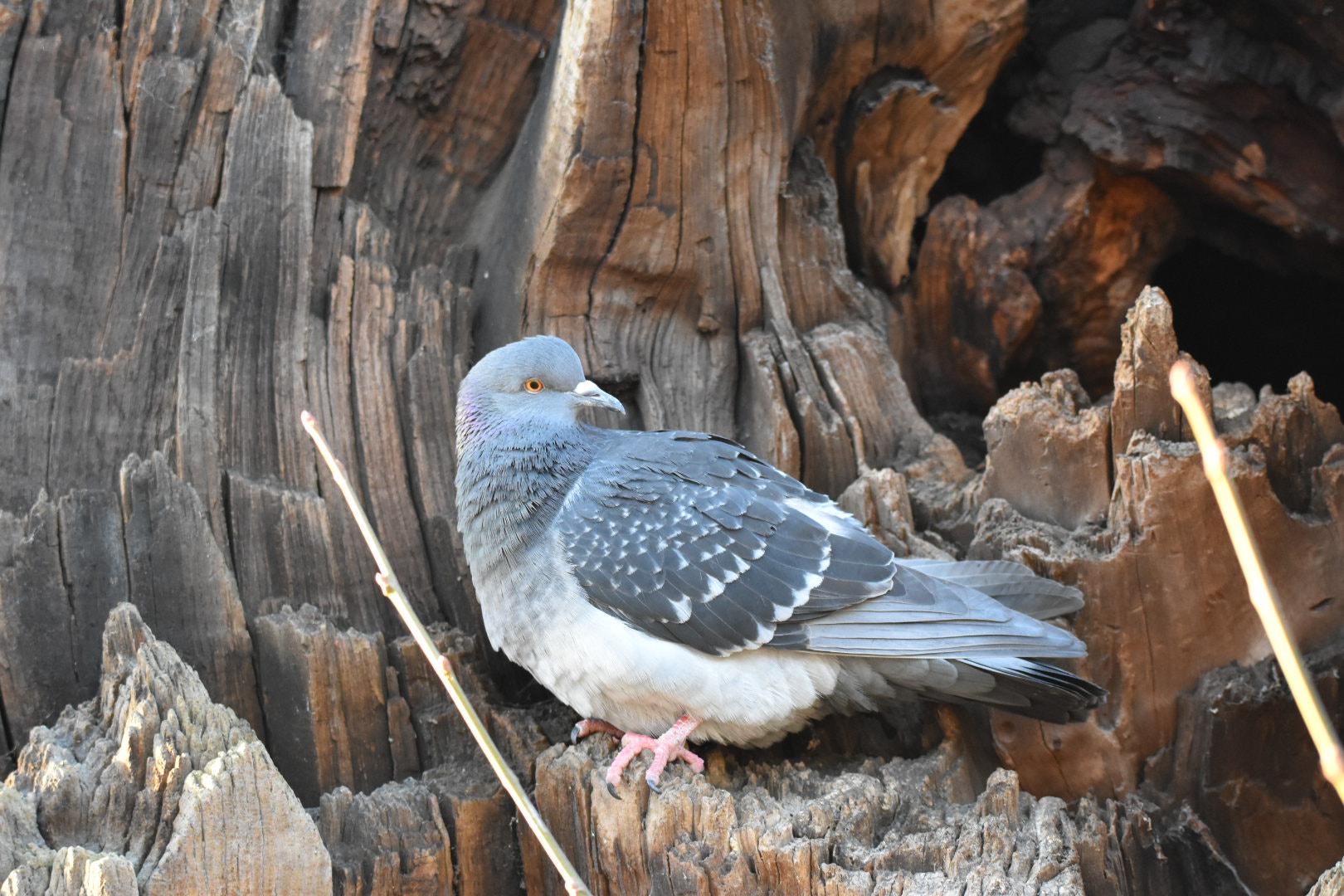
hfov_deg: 9.1
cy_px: 448
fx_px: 8399
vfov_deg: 6.1
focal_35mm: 225
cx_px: 672
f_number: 5
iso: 2000
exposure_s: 1/125
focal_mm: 150
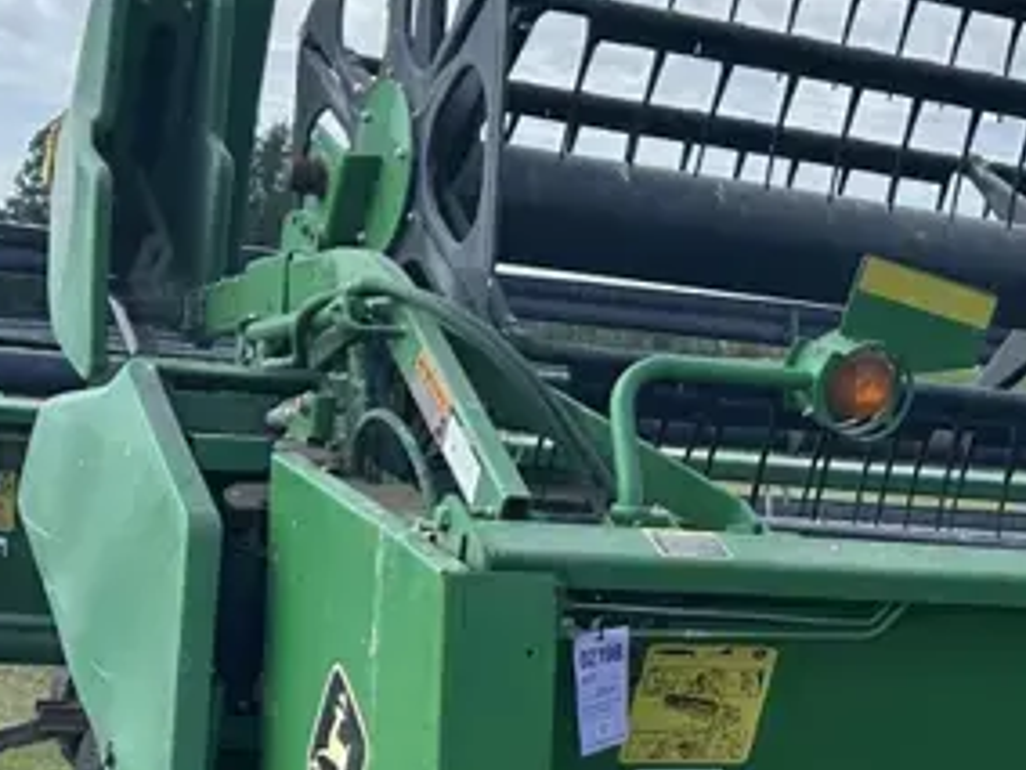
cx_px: 1391
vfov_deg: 16.7
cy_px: 542
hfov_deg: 20.1
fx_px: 2608
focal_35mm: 88
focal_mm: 5.7
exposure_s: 1/3257
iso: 50
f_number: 1.5
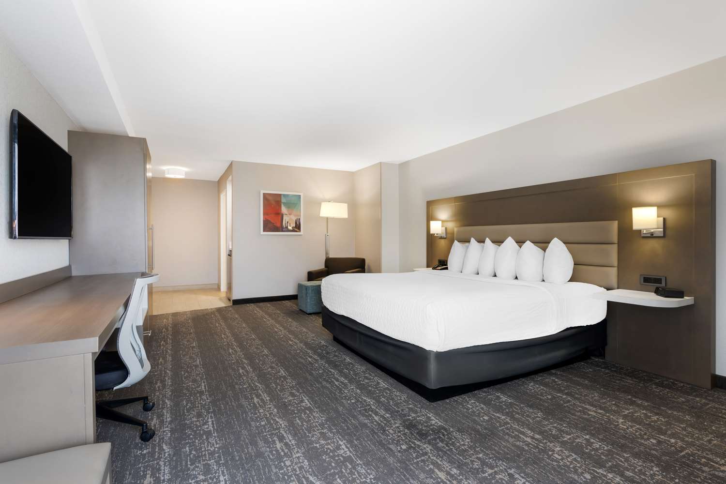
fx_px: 363
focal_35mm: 18
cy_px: 242
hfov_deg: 90.0
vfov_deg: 67.4
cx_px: 363
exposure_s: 1
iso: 400
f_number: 11
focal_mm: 18
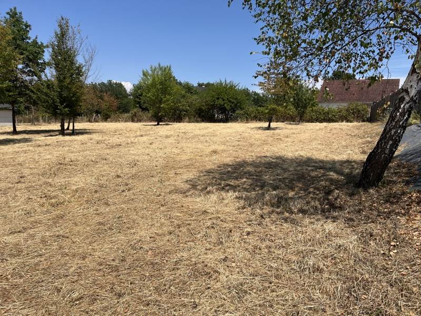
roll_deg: -3.4
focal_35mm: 26
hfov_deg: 67.3
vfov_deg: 53.1
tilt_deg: -7.2
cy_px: 158
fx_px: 316
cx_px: 210
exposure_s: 1/4651
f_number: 1.6
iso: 50
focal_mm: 5.1
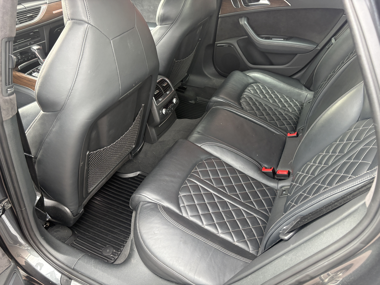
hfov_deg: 67.3
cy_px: 142
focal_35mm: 26
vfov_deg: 53.1
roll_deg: +1.9
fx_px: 285
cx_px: 190
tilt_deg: -36.0
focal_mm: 5.96
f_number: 1.6
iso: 160
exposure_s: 1/60
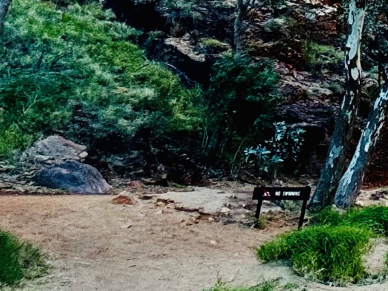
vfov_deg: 23.2
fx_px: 661
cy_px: -37
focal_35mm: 59
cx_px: 710
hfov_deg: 21.1
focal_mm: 2.22
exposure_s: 1/334
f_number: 2.2
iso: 40
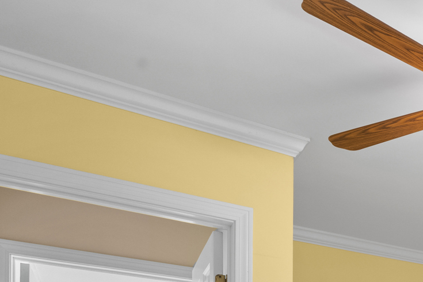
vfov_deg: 21.7
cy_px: 432
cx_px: 556
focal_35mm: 51
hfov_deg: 30.3
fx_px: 599
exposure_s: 1/1.67
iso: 400
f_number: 9
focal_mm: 15
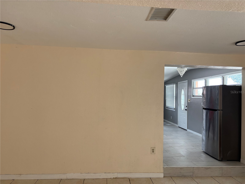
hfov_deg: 67.3
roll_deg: -1.5
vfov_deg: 53.1
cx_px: 122
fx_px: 184
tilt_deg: +2.8
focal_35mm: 26
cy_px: 92
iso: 125
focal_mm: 5.96
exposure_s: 1/121
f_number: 1.6
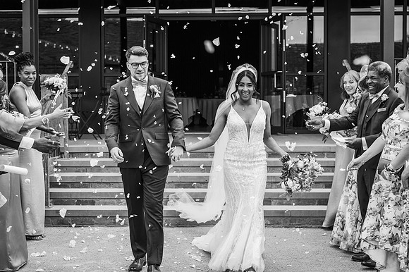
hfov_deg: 32.4
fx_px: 704
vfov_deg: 21.9
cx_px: 204
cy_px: 136
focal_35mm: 62
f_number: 5
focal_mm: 62
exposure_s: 1/1000
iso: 360
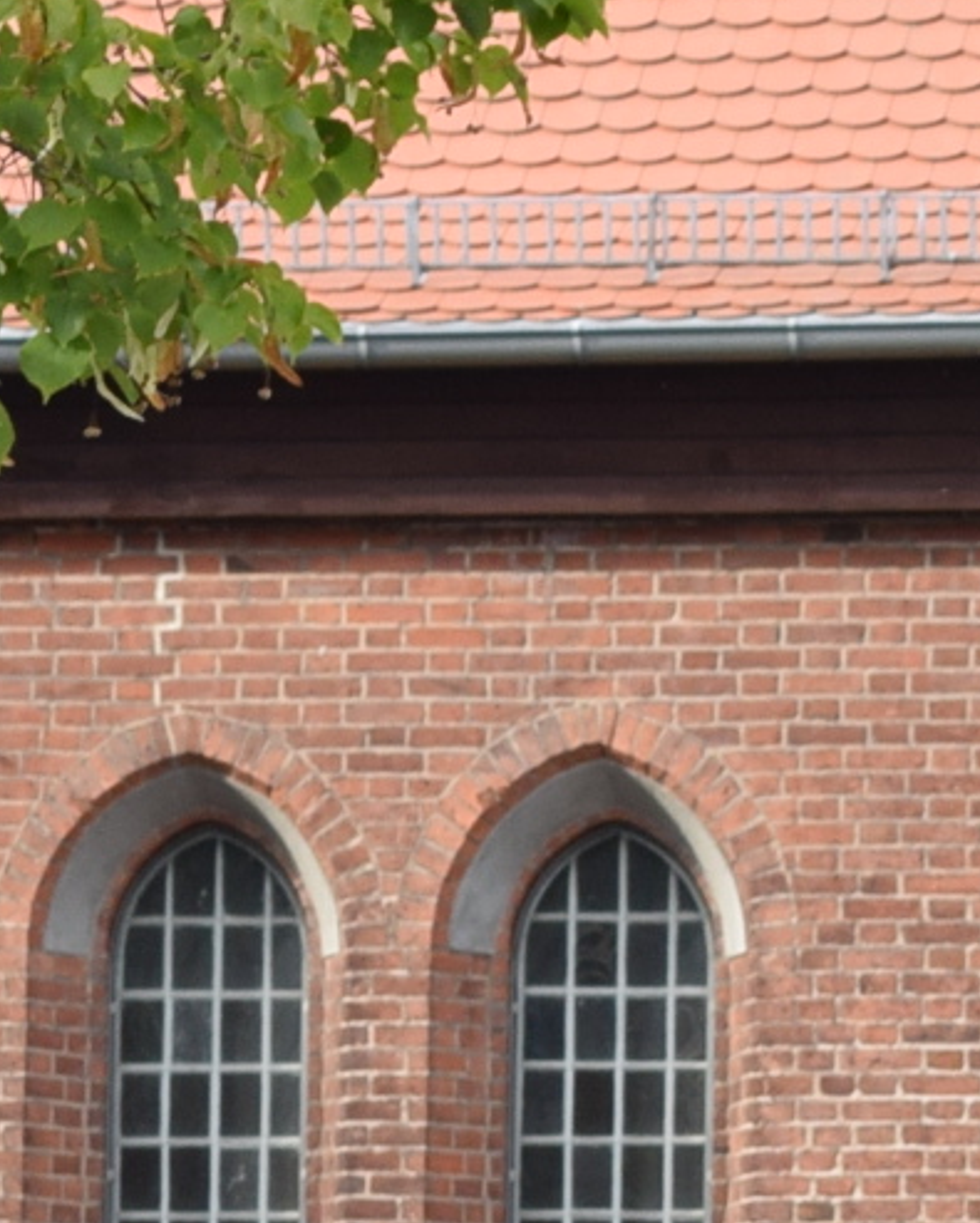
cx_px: 161
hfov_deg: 3.3
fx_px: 17019
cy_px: 1950
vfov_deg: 4.1
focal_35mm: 470
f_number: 8
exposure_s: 1/250
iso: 400
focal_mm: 55
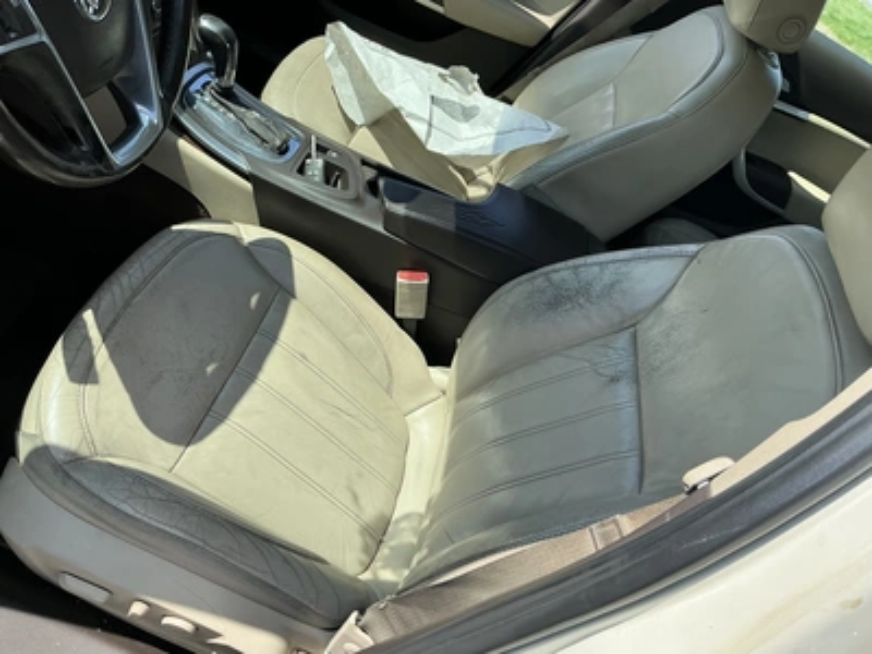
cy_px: 327
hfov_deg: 63.4
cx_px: 436
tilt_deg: -38.9
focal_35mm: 28
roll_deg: -36.6
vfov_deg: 49.7
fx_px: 705
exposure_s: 1/829
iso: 25
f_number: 1.8
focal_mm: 3
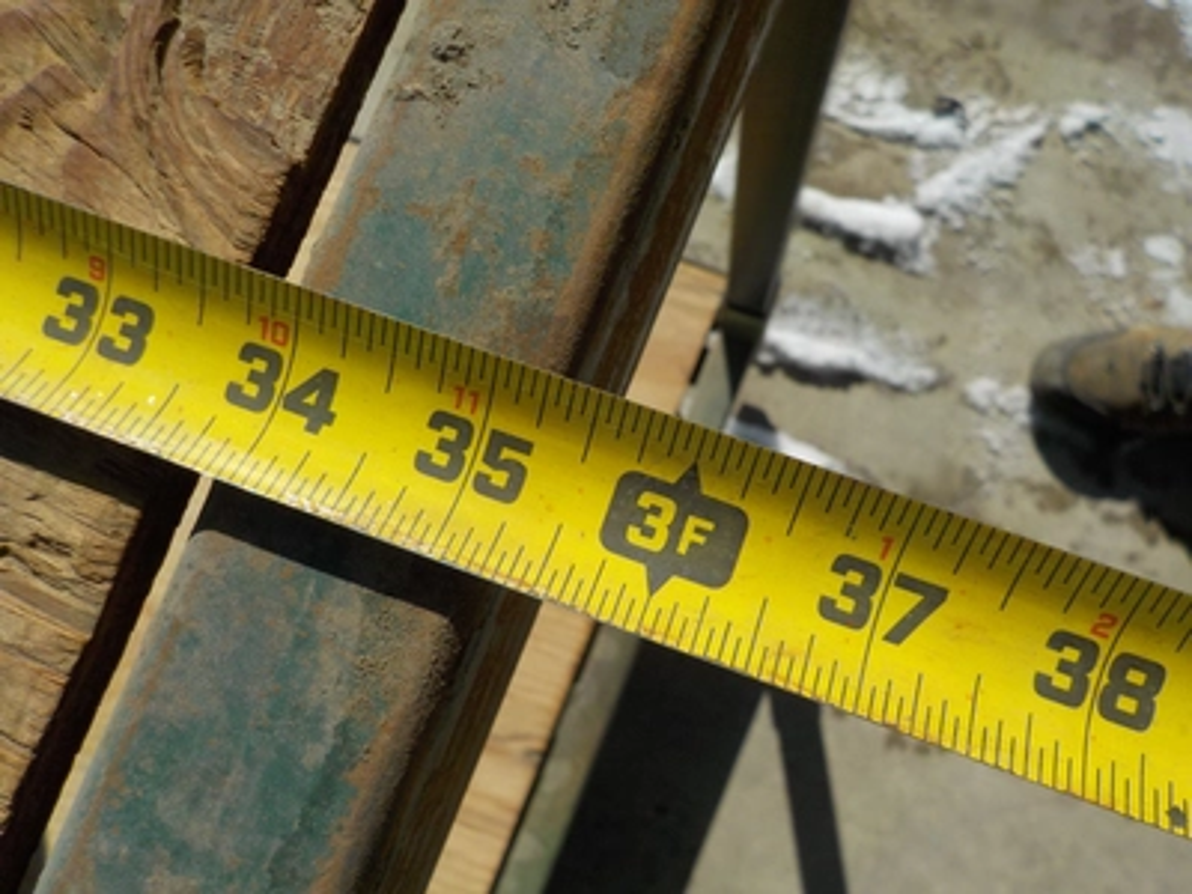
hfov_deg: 60.0
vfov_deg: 46.8
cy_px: 447
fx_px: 1033
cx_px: 596
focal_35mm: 30
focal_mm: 4.1
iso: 125
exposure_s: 1/640
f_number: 6.6
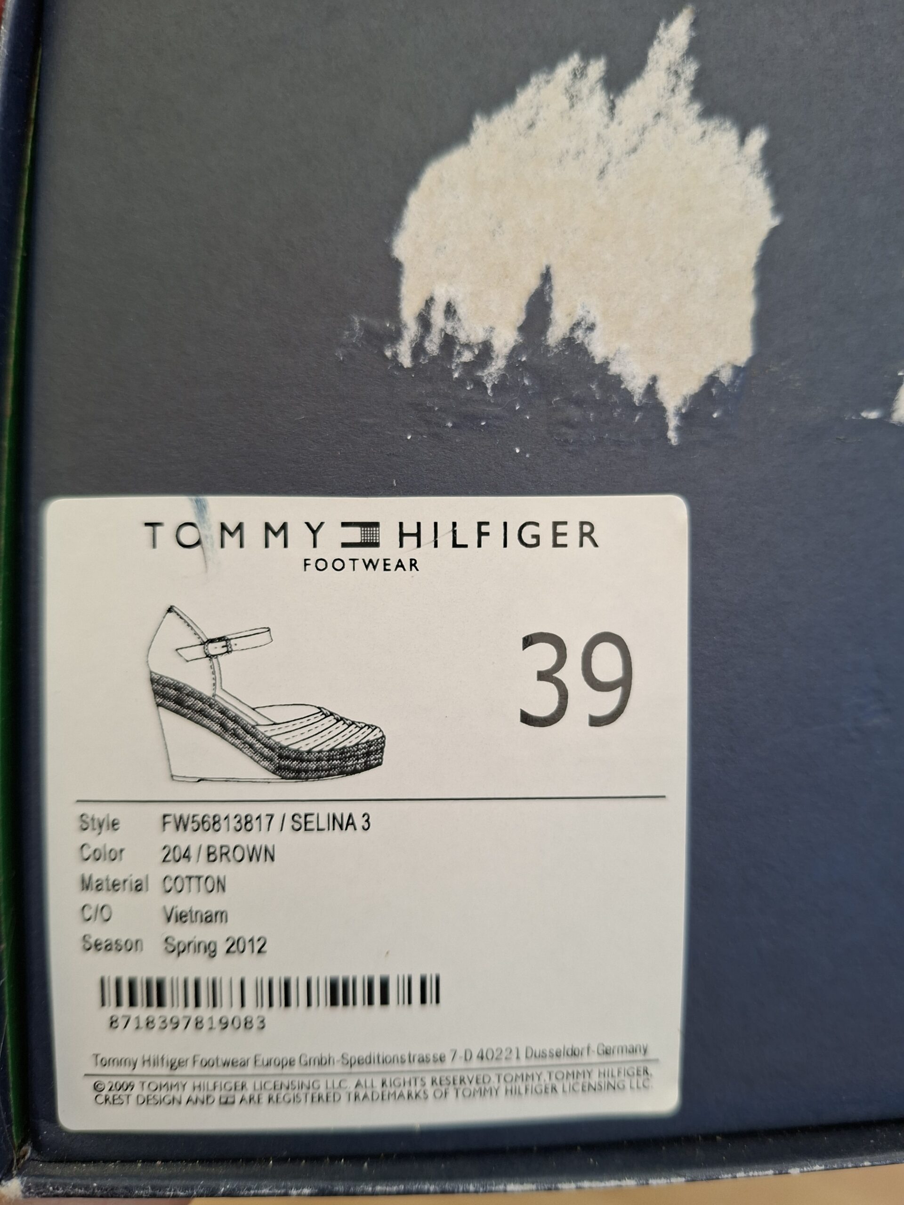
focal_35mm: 23
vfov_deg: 73.9
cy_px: 602
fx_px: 801
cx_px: 452
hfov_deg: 58.9
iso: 50
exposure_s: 1/169
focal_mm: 5.54
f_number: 1.8
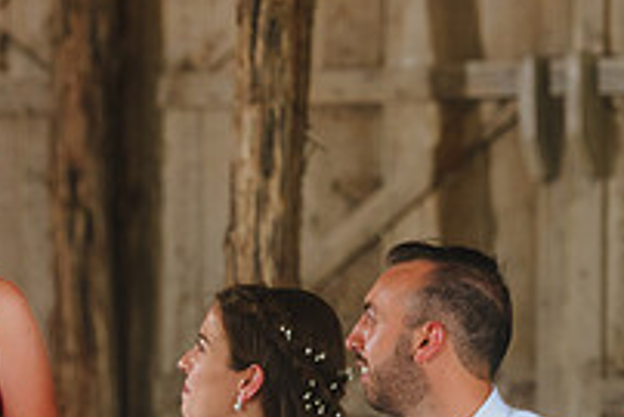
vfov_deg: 3.3
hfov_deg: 4.9
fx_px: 7216
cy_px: 434
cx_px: 83
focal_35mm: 416
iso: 500
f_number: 2.8
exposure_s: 1/100
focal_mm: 145
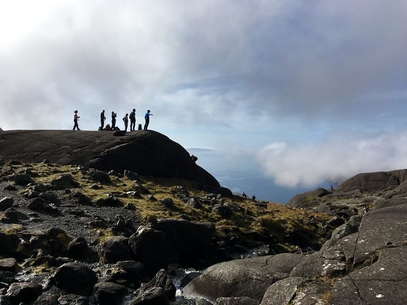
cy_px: 152
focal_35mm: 29
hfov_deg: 61.7
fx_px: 341
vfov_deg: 48.2
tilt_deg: -2.1
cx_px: 204
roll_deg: -1.0
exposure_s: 1/2564
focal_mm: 4.15
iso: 25
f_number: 2.2
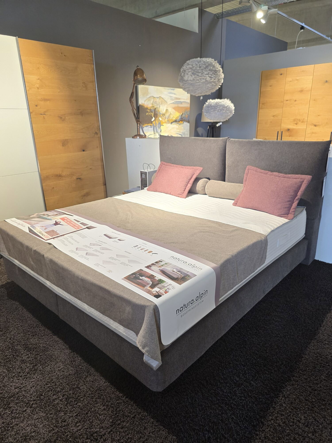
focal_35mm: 23
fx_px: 294
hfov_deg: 58.9
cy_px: 222
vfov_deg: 73.9
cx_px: 166
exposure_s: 1/100
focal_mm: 6.3
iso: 400
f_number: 1.7
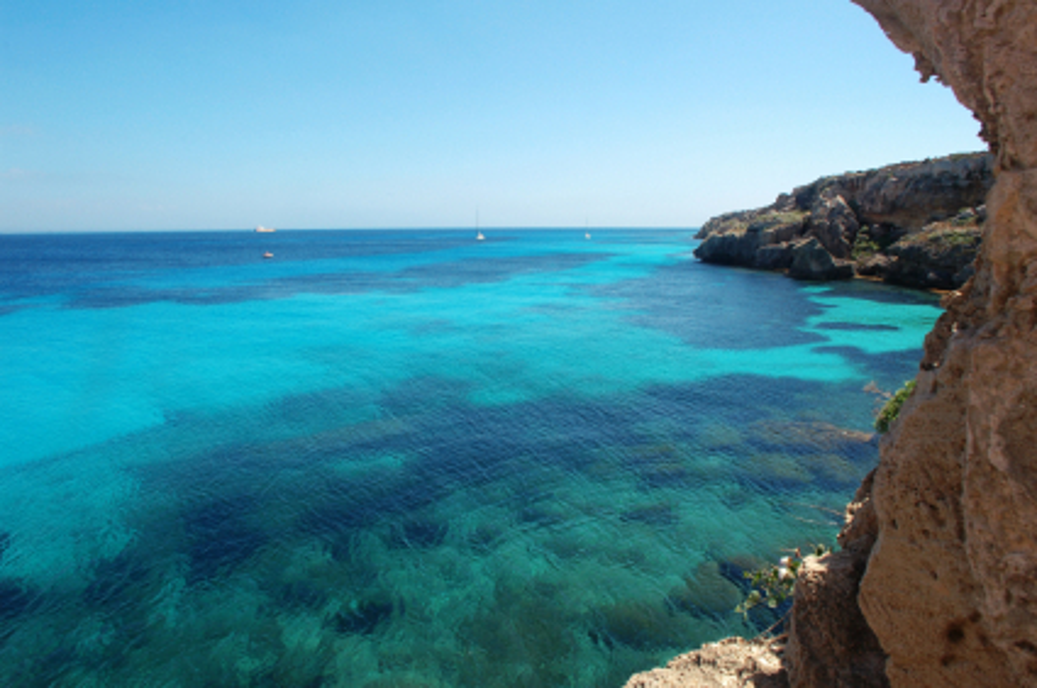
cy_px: 344
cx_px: 518
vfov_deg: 59.3
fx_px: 604
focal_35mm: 21
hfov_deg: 81.3
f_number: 11
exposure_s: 1/160
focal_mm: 14
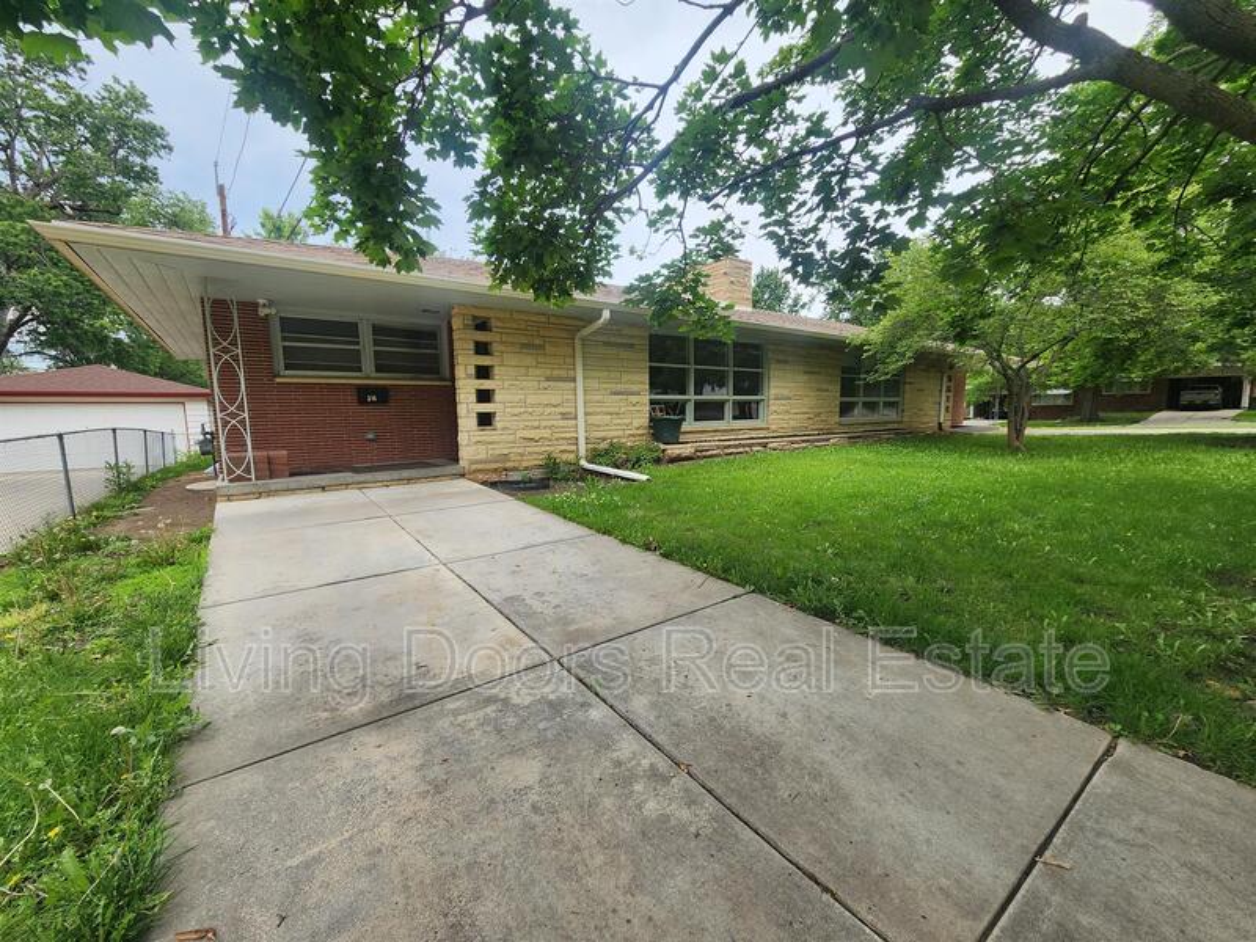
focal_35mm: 13
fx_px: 472
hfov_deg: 106.2
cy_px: 471
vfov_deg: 89.9
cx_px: 628
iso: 50
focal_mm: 2.2
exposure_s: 1/738
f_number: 2.2
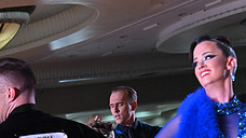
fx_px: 1076
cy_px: 195
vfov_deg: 7.2
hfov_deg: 13.0
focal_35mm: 165
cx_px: 154
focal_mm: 62
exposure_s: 1/400
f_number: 5
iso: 4000
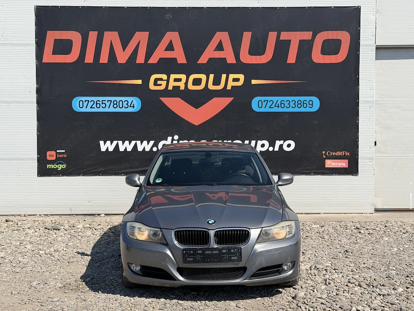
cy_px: 156
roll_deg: +0.3
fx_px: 574
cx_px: 207
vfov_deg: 30.3
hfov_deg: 39.7
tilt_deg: -2.0
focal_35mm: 48
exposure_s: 1/4878
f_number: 1.78
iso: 64
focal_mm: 6.76
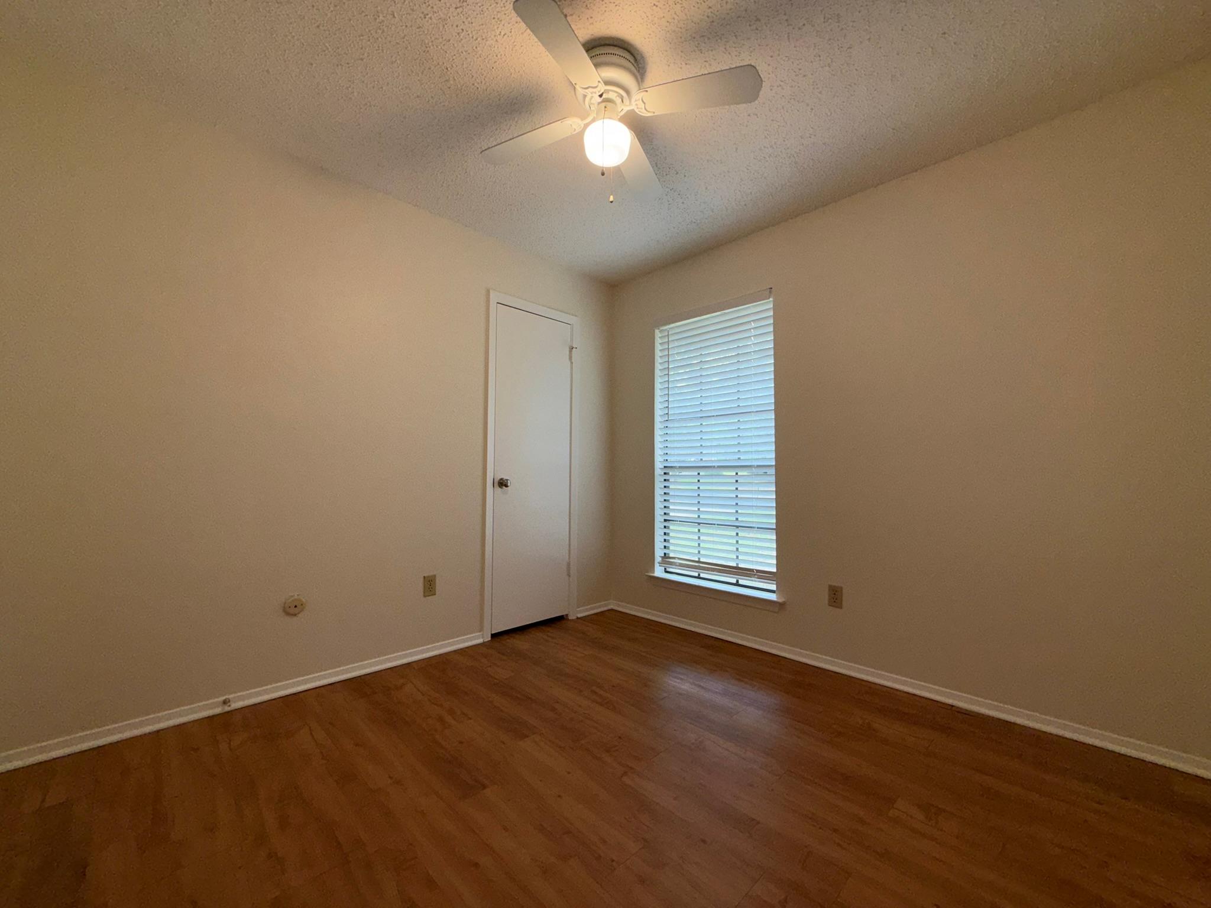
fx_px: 490
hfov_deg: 102.1
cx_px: 606
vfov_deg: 85.7
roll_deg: -0.4
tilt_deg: +2.3
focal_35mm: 14
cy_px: 454
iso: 40
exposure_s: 1/122
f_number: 2.2
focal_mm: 2.22
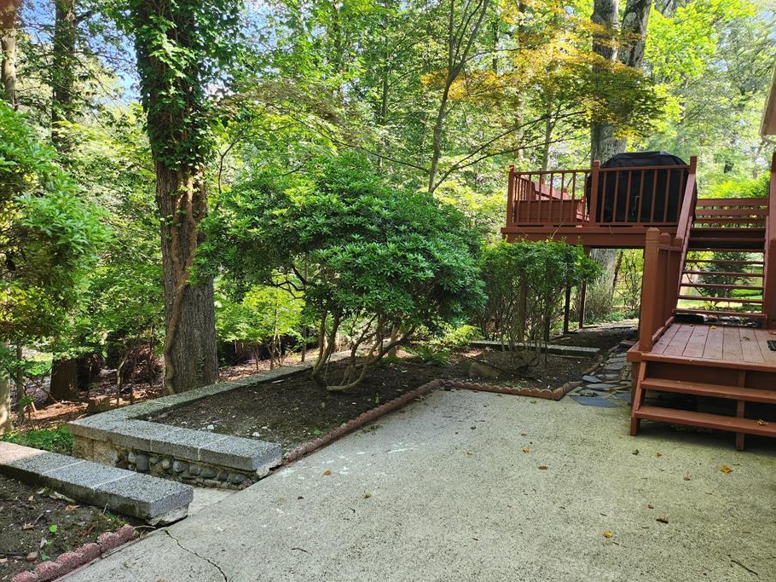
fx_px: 605
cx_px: 384
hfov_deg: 65.3
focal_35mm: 27
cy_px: 318
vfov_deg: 51.3
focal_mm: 5
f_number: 1.8
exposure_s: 1/180
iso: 100
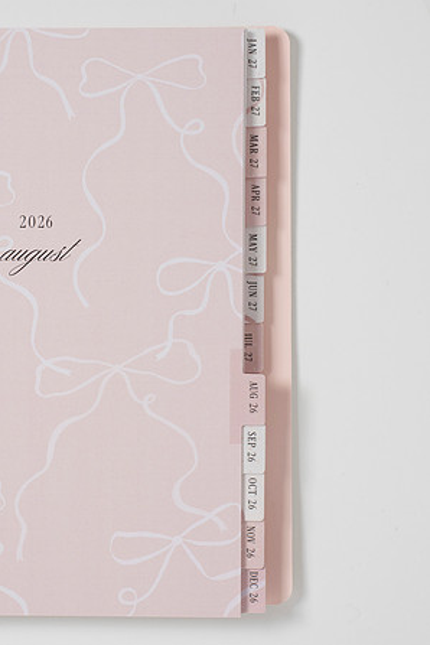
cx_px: 144
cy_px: 311
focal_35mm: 96
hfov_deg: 14.2
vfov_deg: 21.2
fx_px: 1720
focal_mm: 50
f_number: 10
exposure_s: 1/250
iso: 200
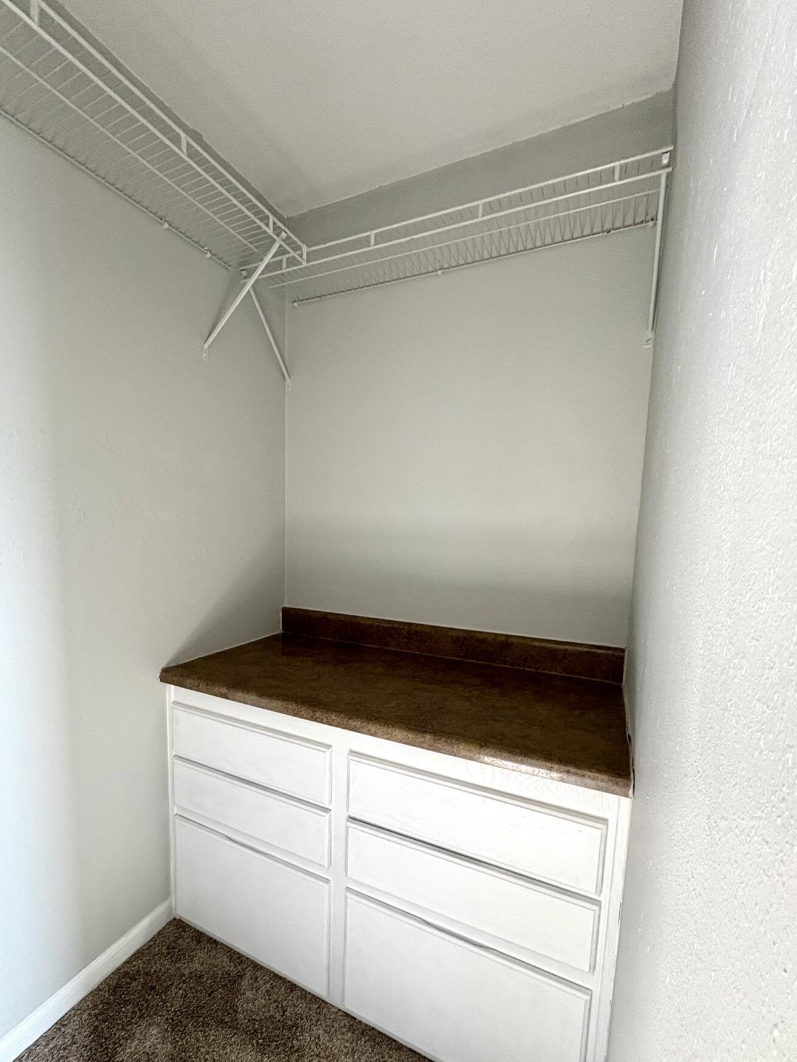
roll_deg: -0.5
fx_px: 491
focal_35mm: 16
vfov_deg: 94.3
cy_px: 578
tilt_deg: -6.0
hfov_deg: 77.8
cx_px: 349
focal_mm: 2.22
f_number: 2.2
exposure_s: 1/99
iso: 160
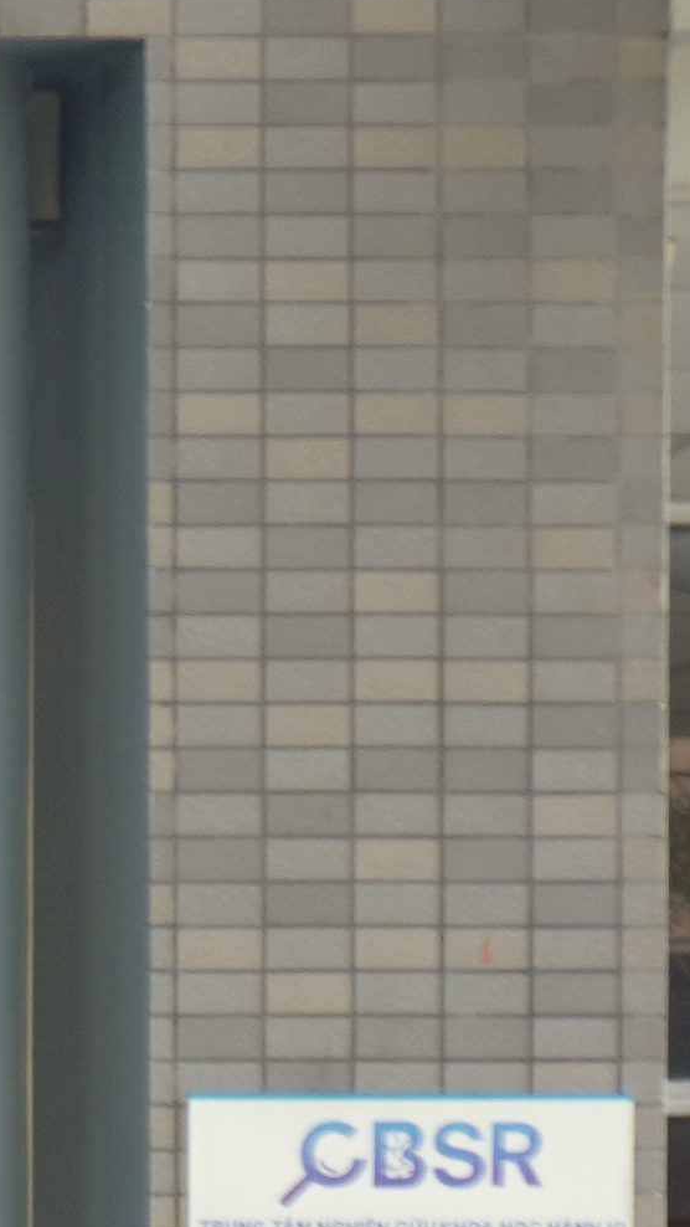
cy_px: 2029
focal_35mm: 353
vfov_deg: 6.0
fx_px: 11484
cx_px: -2406
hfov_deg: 3.3
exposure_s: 1/80
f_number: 5.6
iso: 100
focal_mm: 37
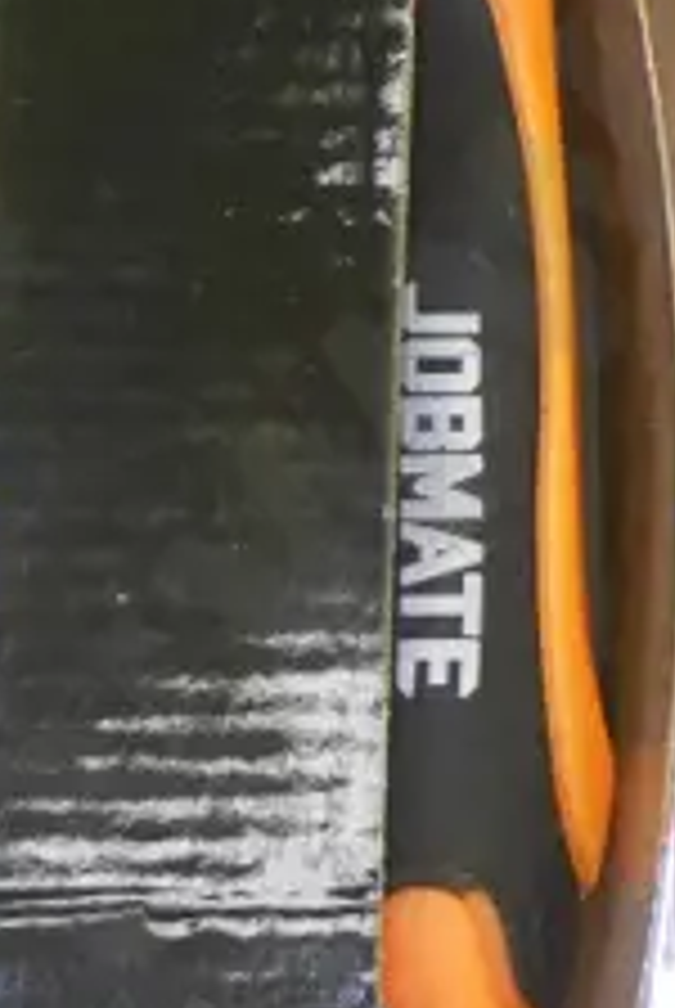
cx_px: 1384
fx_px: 5860
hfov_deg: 6.4
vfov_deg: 9.3
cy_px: -882
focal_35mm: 209
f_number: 4.9
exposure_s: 1/80
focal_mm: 22
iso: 3200
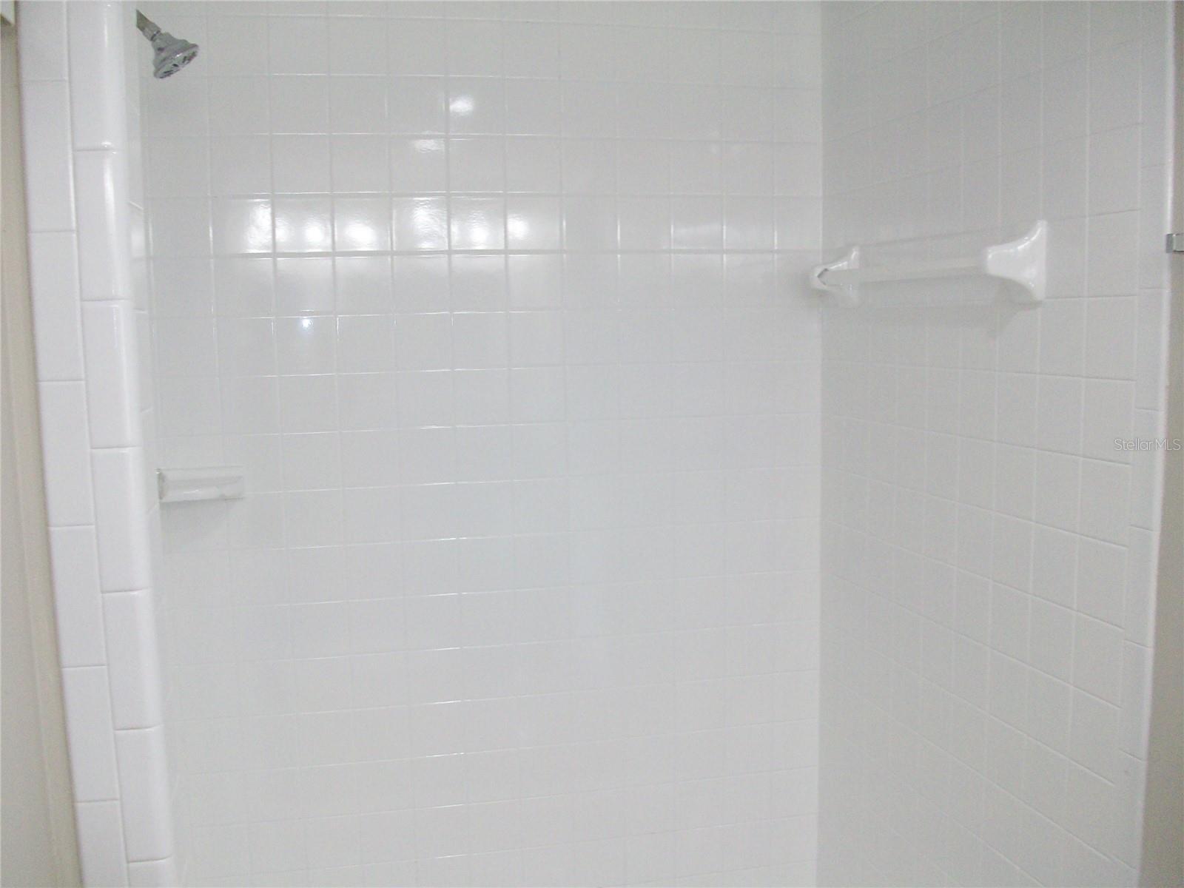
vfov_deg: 41.8
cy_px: 444
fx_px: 1163
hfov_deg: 54.0
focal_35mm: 34
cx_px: 592
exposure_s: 1/71.7
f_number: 2.8
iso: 160
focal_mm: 5.7
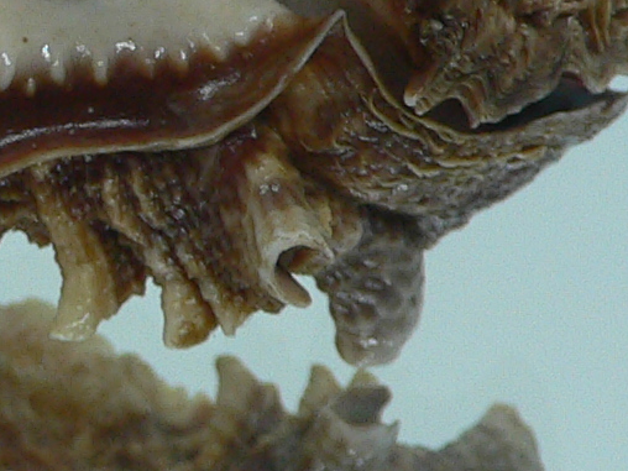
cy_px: 90
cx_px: -148
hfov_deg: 13.7
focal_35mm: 139
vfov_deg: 10.6
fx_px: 2522
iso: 100
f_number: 2.8
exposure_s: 1/60
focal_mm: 4.6
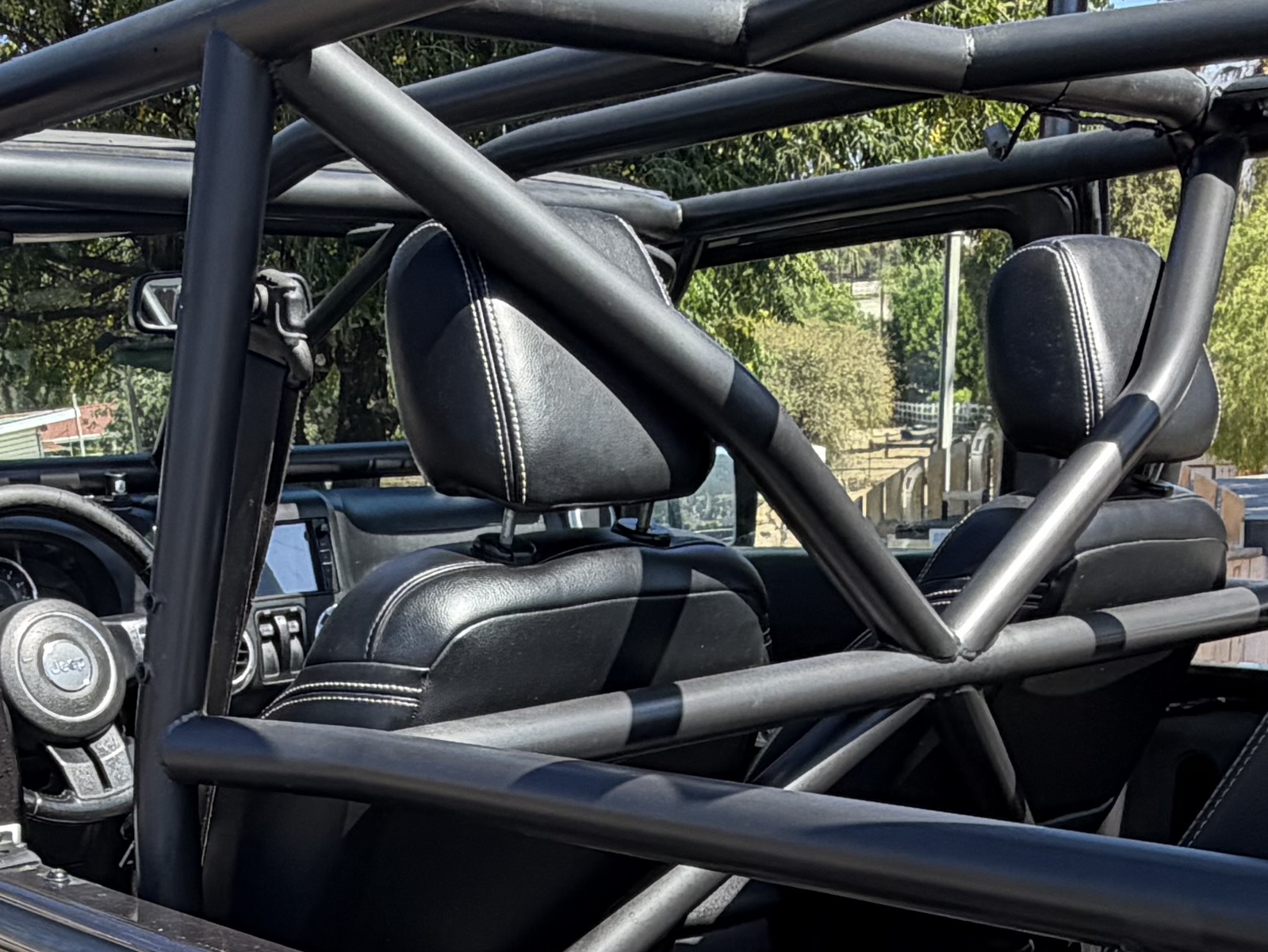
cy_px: 1075
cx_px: 378
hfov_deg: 37.6
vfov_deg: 26.6
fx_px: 1832
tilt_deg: -20.9
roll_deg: +6.1
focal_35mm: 50
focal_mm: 2.22
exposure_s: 1/502
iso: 50
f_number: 2.2
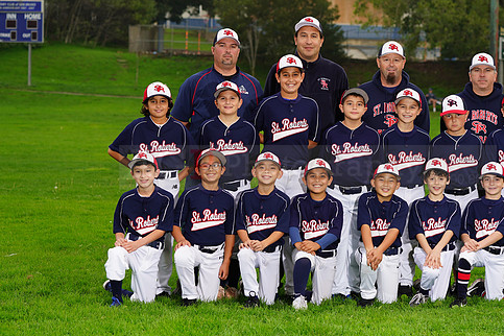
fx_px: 1680
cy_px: 159
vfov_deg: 11.4
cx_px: 294
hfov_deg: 17.1
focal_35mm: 120
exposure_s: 1/250
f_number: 5.6
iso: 200
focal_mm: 100
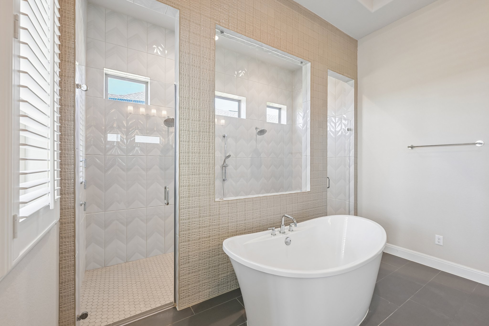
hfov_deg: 100.4
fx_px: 204
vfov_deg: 77.3
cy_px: 163
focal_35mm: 15
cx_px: 244
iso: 200
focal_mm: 15
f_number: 6.7
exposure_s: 1/15
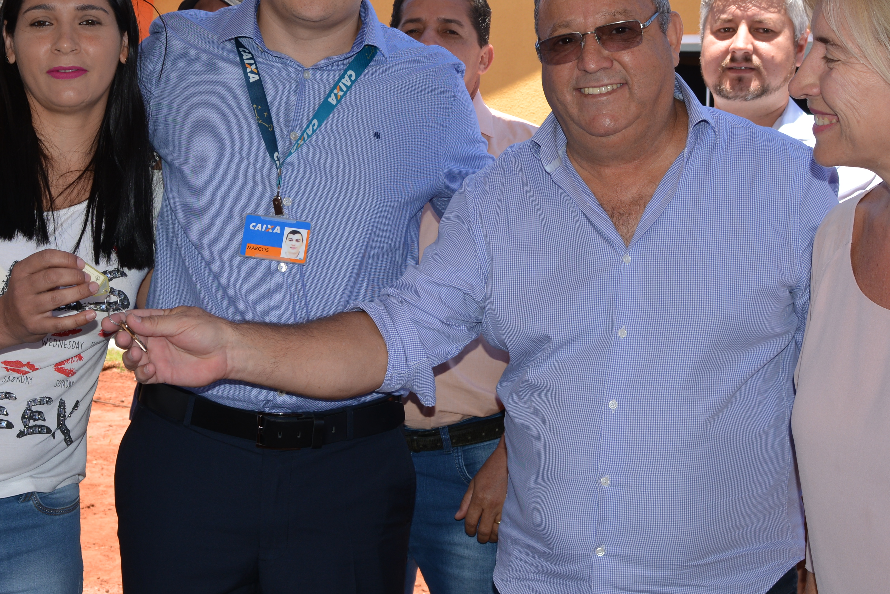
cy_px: 194
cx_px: 381
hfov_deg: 32.8
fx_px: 1508
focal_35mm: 61
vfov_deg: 22.2
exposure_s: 1/200
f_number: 6.3
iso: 100
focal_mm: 22
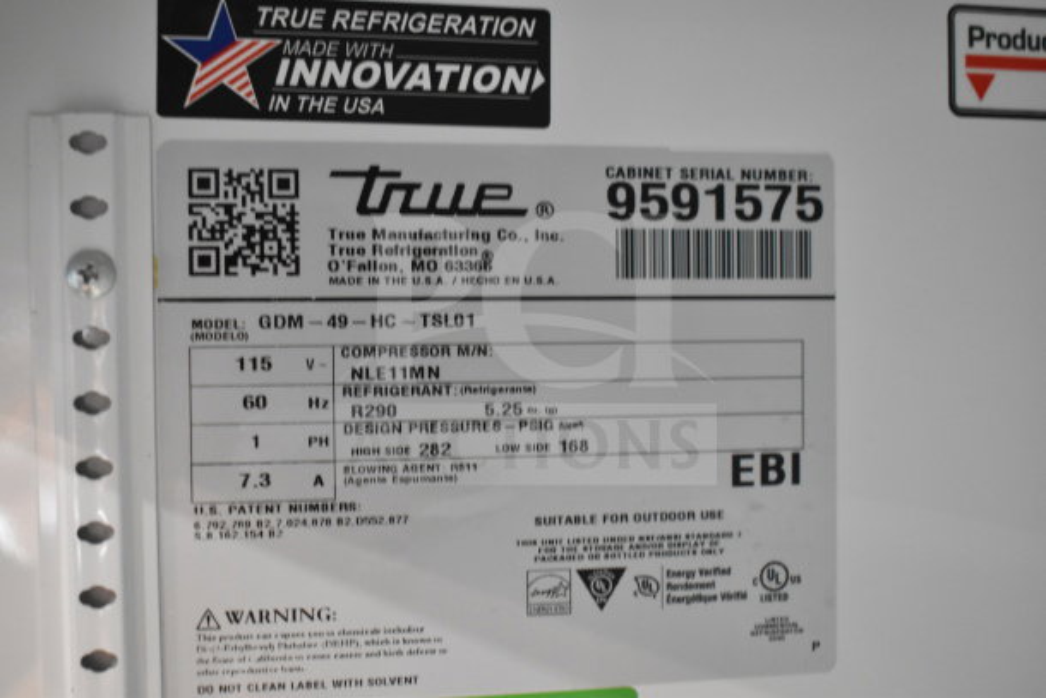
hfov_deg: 46.4
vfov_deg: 31.9
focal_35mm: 42
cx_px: 523
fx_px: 1221
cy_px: 349
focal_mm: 28
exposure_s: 1/50
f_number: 4.2
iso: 2500
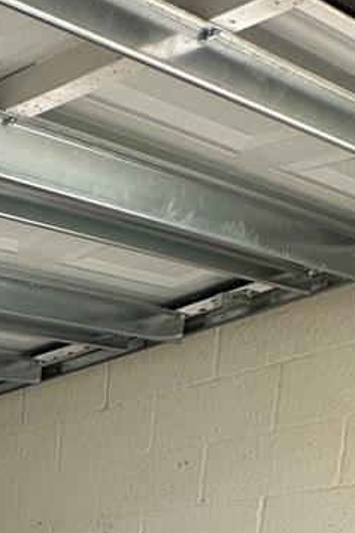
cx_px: -289
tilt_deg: -12.1
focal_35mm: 49
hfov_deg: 19.9
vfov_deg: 29.4
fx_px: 725
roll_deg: +1.8
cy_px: 746
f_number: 2.2
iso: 64
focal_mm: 2.22
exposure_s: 1/99
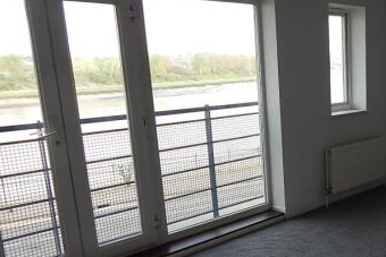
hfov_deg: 44.4
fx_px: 440
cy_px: 157
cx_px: 325
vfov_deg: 32.5
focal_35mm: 41
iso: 125
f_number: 3
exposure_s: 1/200
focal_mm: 4
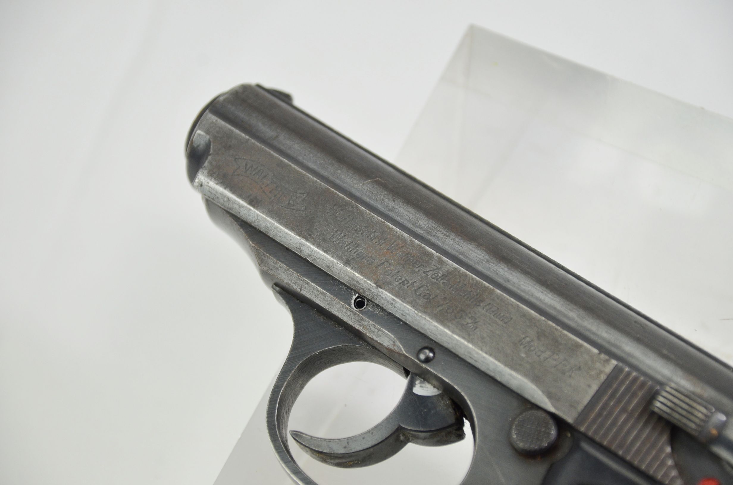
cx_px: 366
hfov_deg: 13.7
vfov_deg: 9.1
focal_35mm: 150
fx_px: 3048
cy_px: 242
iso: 640
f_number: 5.6
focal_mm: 100
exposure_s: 1/250
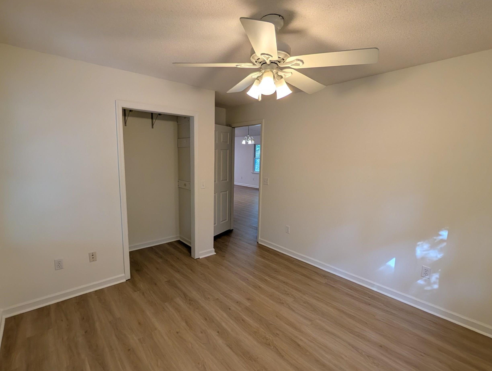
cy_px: 189
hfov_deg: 98.0
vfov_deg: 81.9
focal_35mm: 15
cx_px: 237
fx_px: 213
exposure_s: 1/234
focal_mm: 2.02
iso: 53
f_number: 1.7
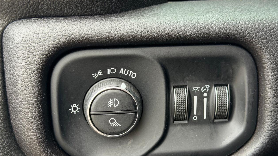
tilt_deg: -9.6
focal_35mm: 53
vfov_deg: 22.6
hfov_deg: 39.2
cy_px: 94
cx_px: 138
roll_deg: +0.7
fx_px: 391
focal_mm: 6.76
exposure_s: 1/124
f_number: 1.78
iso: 200
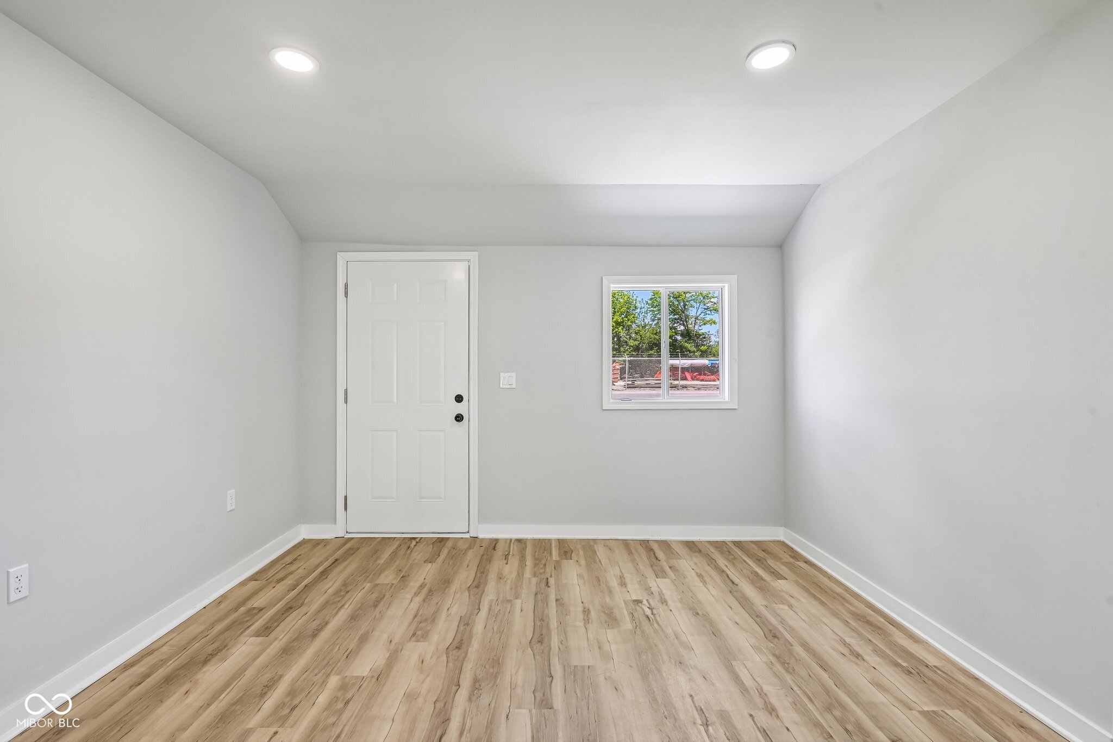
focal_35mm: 16
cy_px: 371
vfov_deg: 73.7
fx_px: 495
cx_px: 556
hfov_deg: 96.7
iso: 180
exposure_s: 1/15
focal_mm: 16
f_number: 8
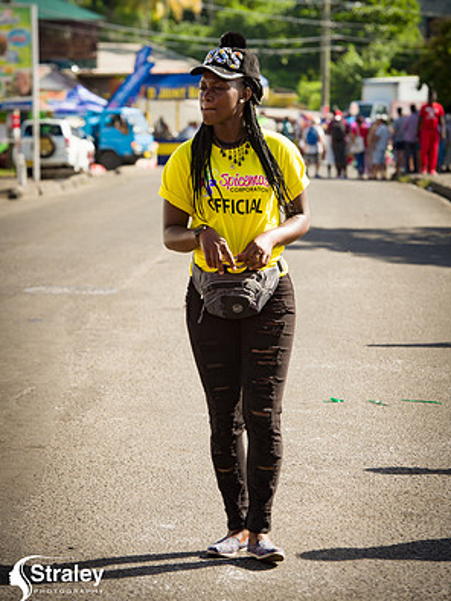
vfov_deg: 13.3
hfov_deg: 10.0
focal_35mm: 148
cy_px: 265
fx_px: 2568
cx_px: 226
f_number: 6.3
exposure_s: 1/200
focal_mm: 135
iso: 100
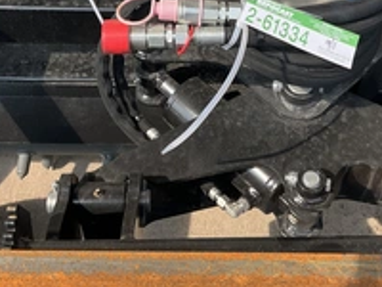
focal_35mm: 58
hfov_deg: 33.2
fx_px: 640
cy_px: 15
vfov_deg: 24.3
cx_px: 216
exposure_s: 1/509
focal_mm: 3
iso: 25
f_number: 1.8
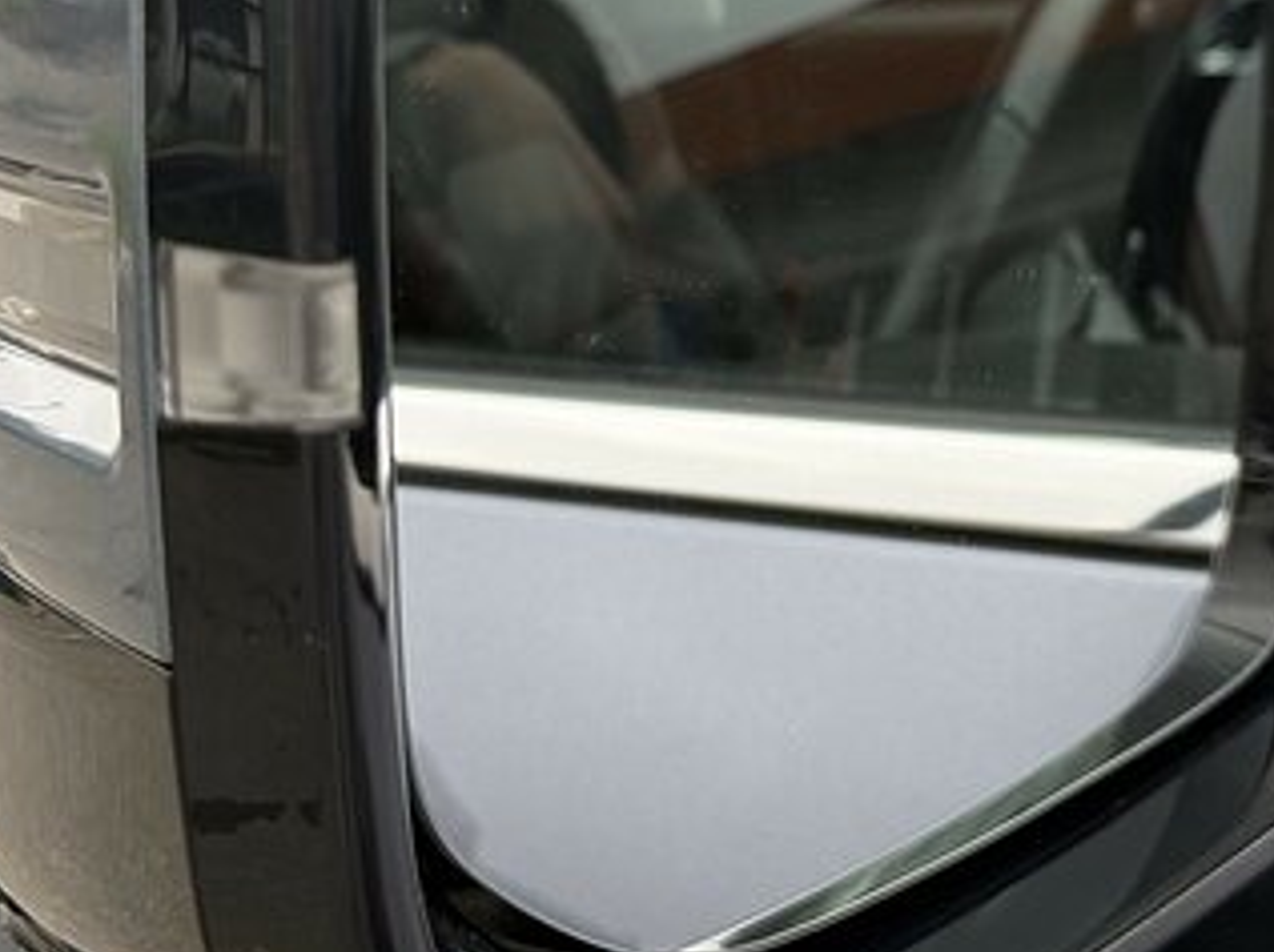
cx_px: 920
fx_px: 3051
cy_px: 161
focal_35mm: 83
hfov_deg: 23.4
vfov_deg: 17.6
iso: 80
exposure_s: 1/370
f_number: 1.78
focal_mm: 6.76
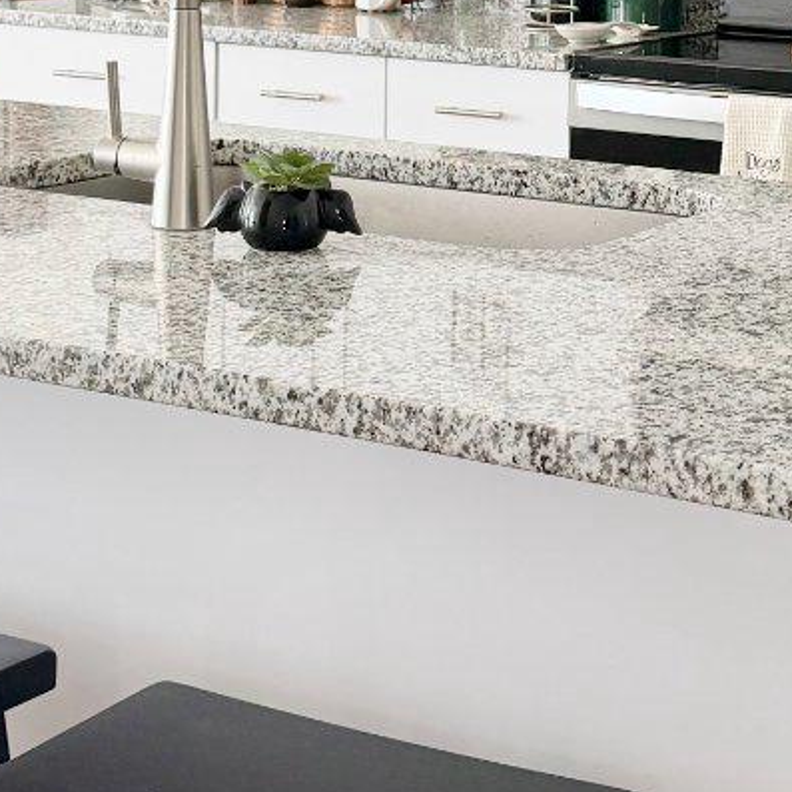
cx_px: 577
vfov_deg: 20.5
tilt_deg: -5.8
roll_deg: -2.2
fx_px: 2123
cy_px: 18
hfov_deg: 21.0
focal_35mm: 82
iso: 160
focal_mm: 6.76
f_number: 1.78
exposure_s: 1/118
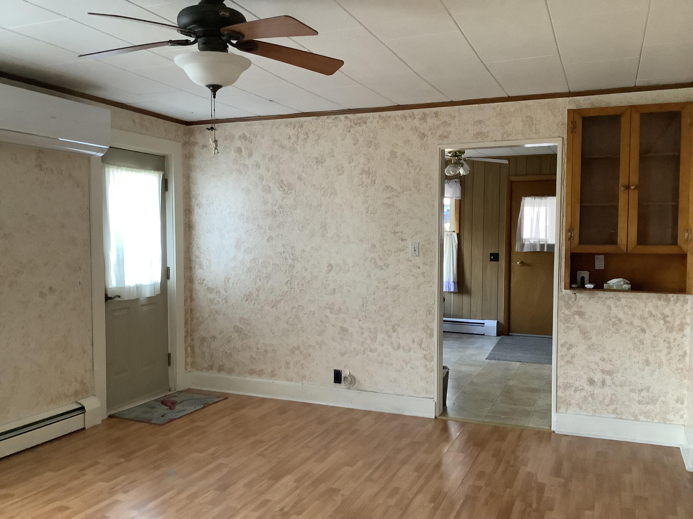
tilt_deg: -3.6
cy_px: 260
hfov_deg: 58.4
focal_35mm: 31
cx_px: 346
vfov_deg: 45.4
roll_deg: -1.2
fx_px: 621
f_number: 2.4
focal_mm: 3.3
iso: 400
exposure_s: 1/60
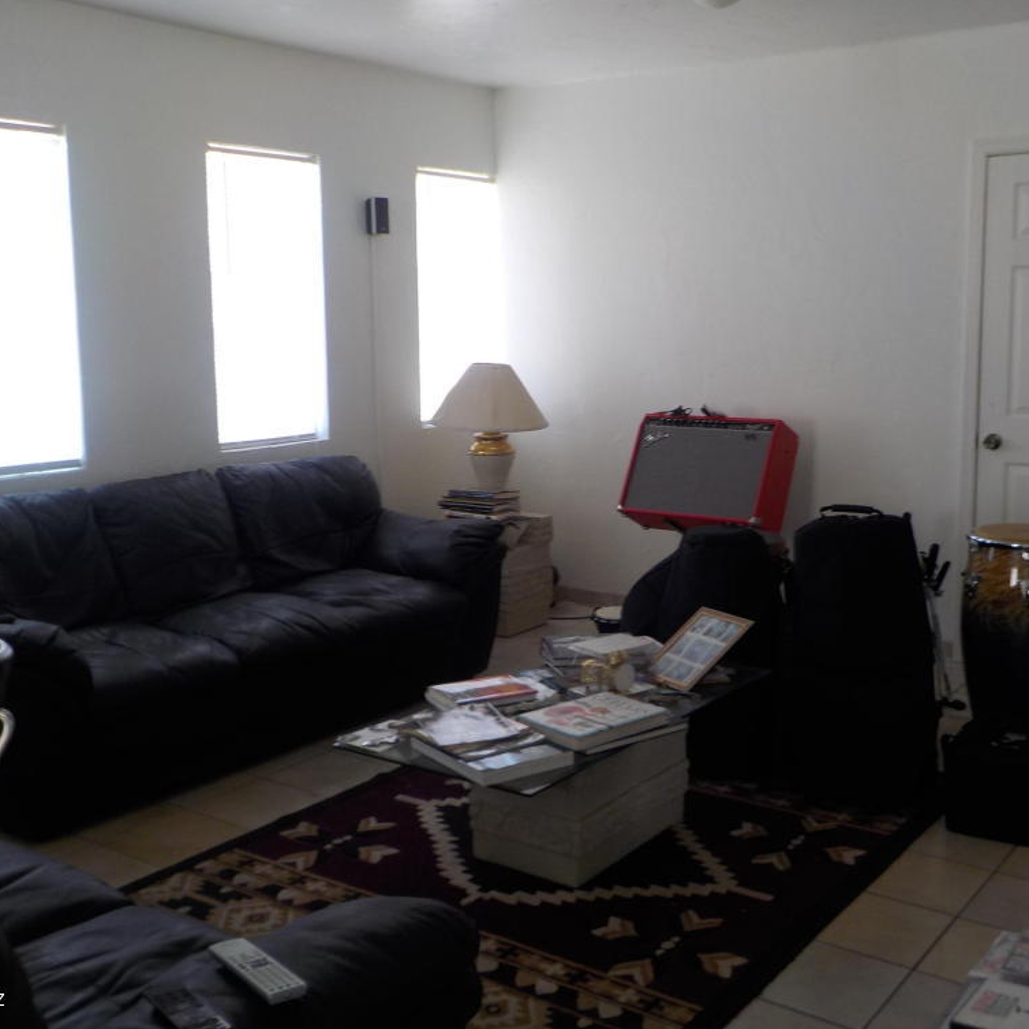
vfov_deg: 46.0
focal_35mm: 36
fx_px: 1211
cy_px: 514
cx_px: 575
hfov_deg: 46.0
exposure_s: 1/30
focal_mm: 4.1
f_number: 3.3
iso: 125
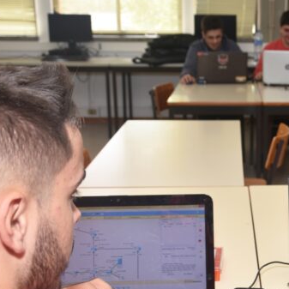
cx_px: 275
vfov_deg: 26.9
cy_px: 158
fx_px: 605
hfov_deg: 25.8
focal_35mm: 64
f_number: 4.5
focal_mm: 22
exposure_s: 1/60
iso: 125
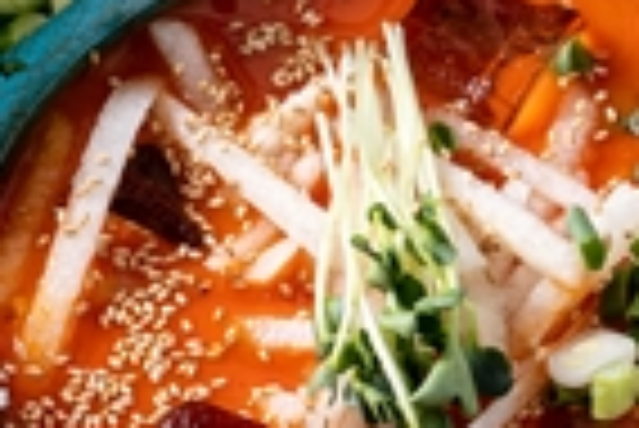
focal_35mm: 291
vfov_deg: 4.7
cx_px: 428
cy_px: 250
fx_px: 5170
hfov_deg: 7.1
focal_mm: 75
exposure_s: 1/100
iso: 320
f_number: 13
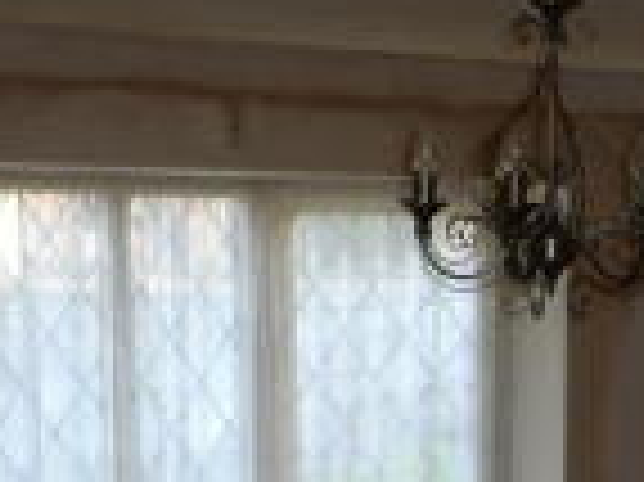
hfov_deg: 19.4
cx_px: 651
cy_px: 646
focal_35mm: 98
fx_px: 1822
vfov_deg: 14.4
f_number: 3.2
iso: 100
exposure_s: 1/30
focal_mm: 4
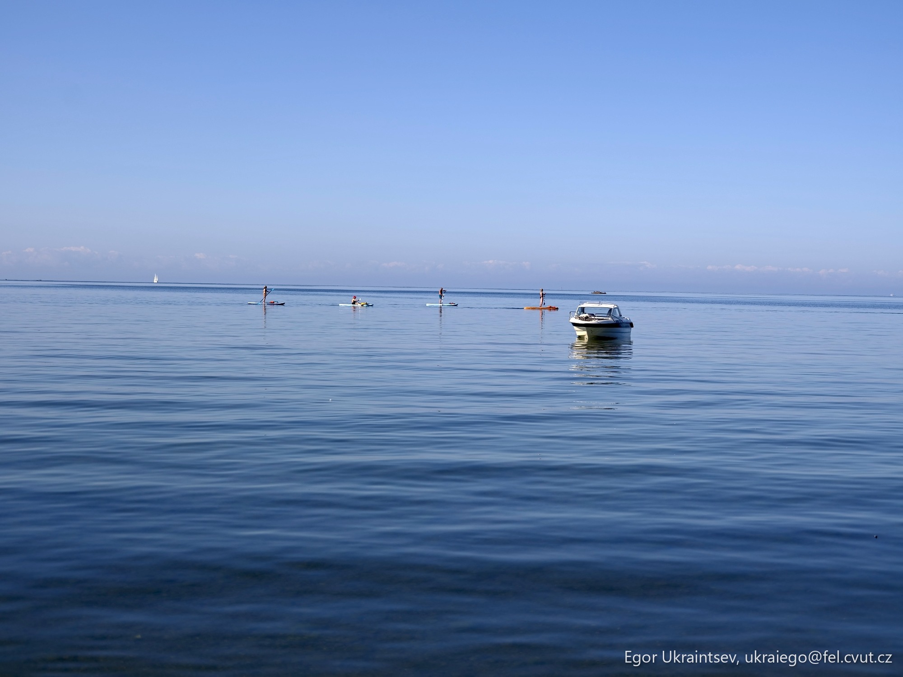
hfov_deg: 34.9
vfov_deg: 26.6
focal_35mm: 55
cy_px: 338
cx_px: 452
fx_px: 1435
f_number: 5.6
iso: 100
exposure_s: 1/600
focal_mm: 70
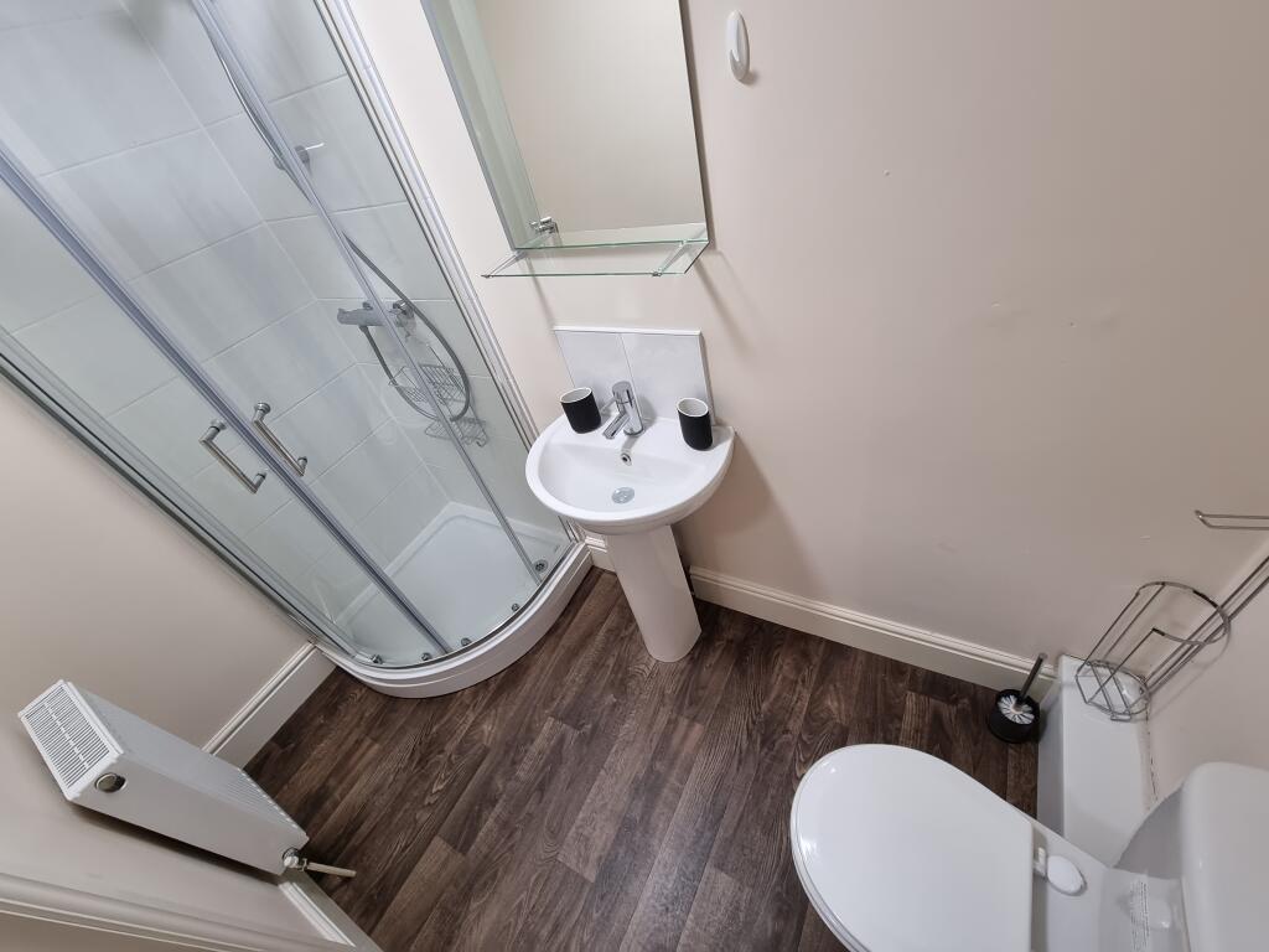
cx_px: 634
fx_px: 477
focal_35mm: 13
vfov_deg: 89.9
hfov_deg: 106.2
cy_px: 476
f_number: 2.2
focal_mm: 2.2
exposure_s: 1/50
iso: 200
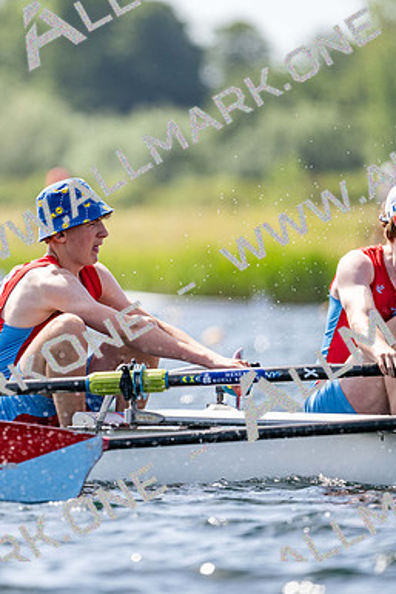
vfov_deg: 3.4
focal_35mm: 603
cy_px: 297
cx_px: 108
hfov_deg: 2.3
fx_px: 9940
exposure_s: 1/2500
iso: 320
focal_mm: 400
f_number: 4.5
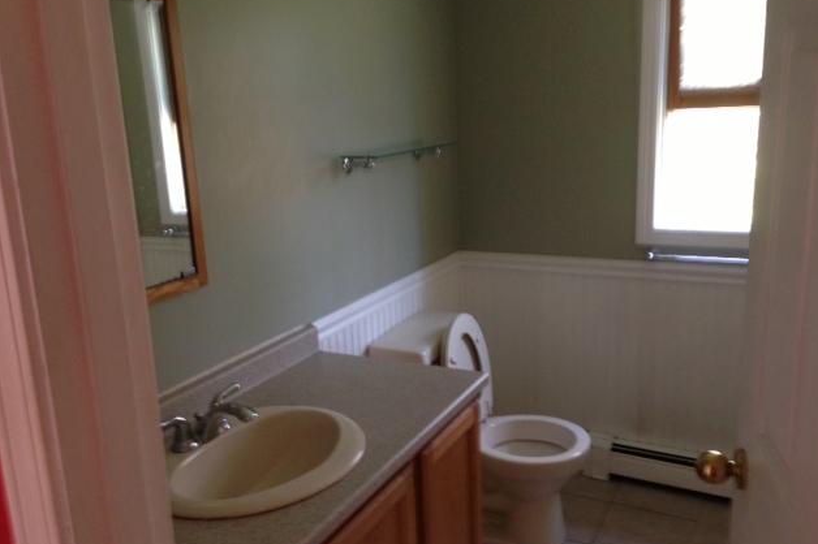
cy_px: 272
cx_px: 416
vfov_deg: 37.8
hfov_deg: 54.5
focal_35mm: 35
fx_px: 795
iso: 160
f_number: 2.4
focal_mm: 4.13
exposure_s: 1/20
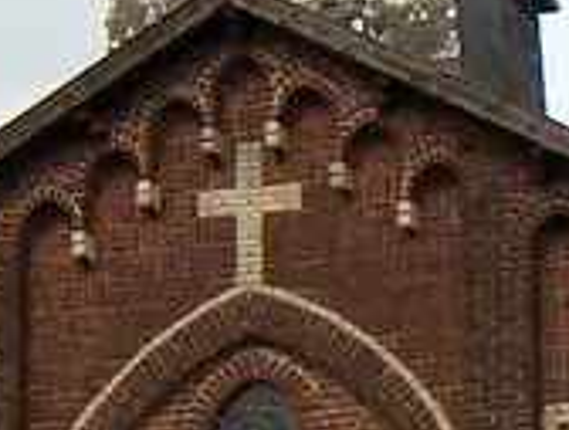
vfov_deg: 5.0
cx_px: 654
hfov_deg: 6.6
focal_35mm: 297
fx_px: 4896
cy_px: 711
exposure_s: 1/391
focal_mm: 8
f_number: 4.8
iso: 50
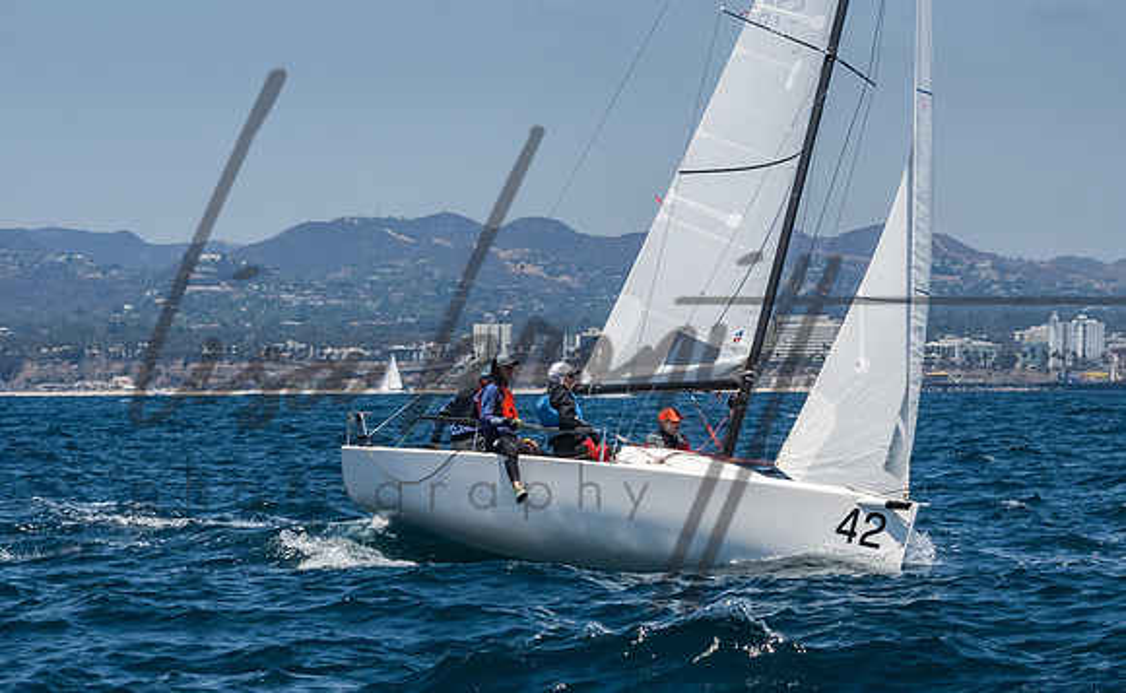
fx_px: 5033
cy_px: 418
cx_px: 476
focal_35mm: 165
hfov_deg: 12.8
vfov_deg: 7.9
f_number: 14
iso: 640
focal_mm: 92
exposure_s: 1/1600
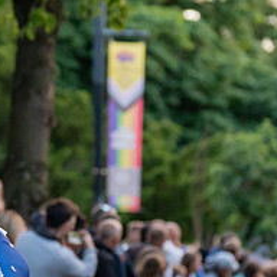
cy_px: 172
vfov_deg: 4.9
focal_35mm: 358
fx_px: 3241
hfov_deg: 4.9
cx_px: -39
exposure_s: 1/1000
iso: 3200
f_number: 2.8
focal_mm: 104
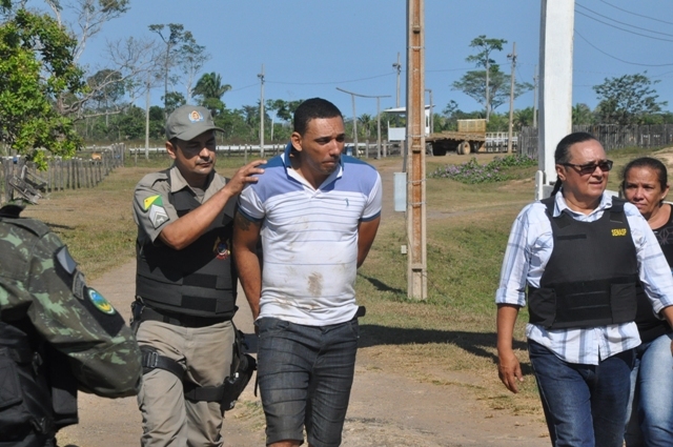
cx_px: 336
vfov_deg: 10.7
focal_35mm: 128
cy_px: 224
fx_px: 2380
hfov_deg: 16.1
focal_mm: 85
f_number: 16
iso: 1250
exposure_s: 1/1000
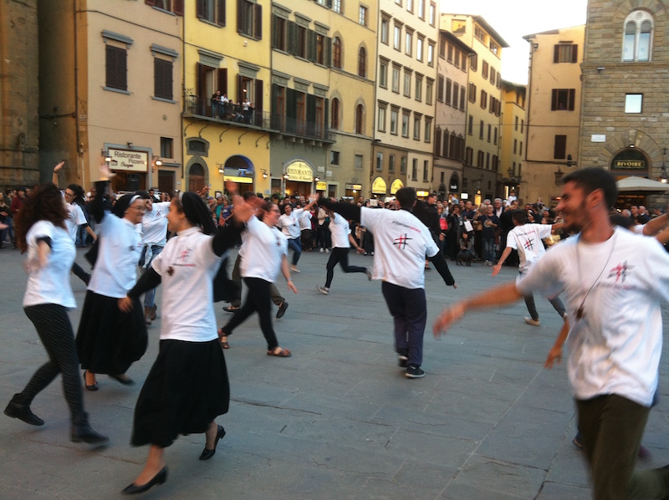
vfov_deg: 40.6
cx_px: 334
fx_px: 676
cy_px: 250
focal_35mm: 35
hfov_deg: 52.7
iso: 80
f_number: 2.8
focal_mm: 3.85
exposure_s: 1/60
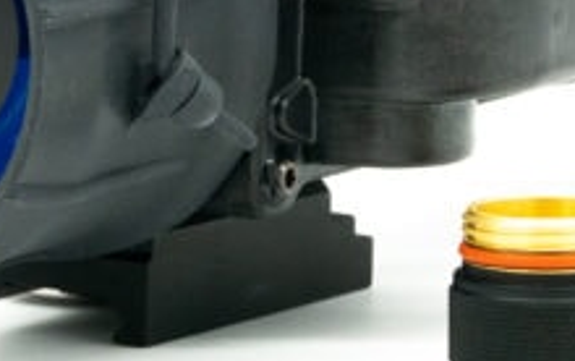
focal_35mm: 427
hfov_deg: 4.9
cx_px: 382
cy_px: -35
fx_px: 6698
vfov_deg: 3.1
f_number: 13
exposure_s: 1/50
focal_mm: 90
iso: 1000
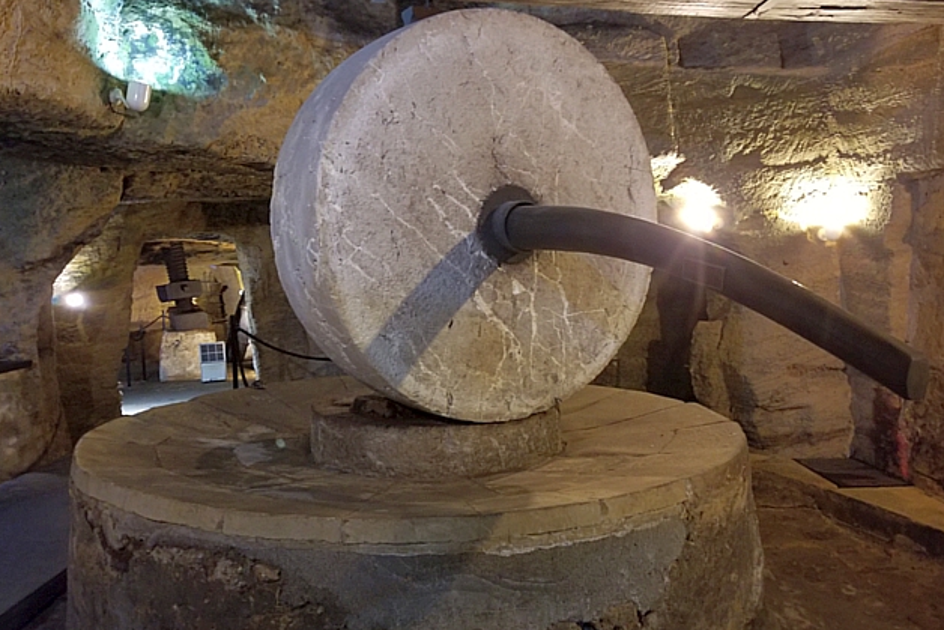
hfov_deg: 65.5
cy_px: 355
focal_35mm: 28
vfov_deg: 46.3
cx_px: 483
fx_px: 734
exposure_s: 1/10
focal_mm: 4.25
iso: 320
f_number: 1.7
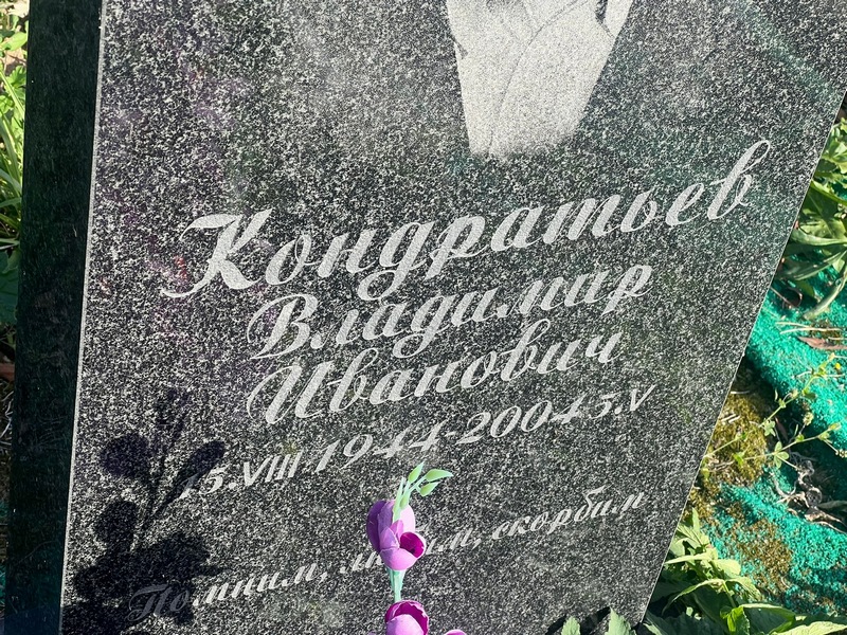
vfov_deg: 19.1
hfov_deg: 25.3
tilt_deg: -43.1
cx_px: 424
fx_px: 1884
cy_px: 318
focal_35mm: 77
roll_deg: -14.1
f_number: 2.8
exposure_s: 1/166
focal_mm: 9
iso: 32
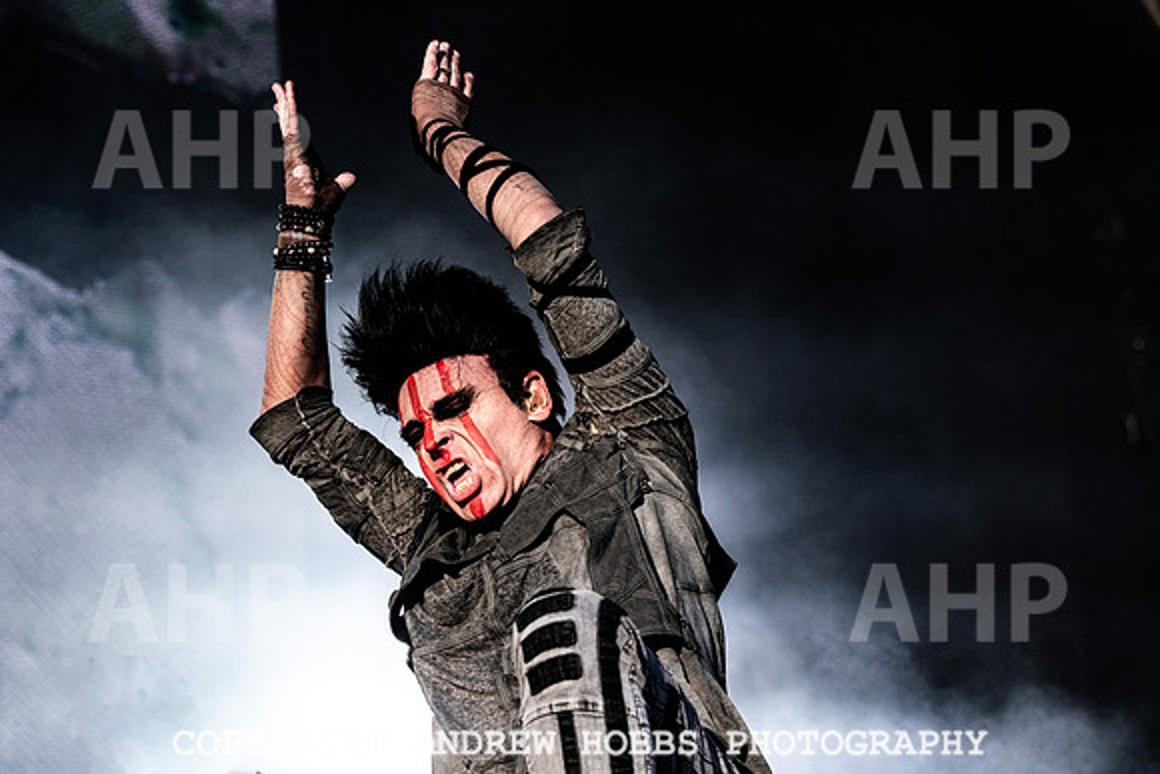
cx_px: 573
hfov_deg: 15.4
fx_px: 4276
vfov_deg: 10.3
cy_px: 339
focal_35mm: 133
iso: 800
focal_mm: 112
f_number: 4.5
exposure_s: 1/6400
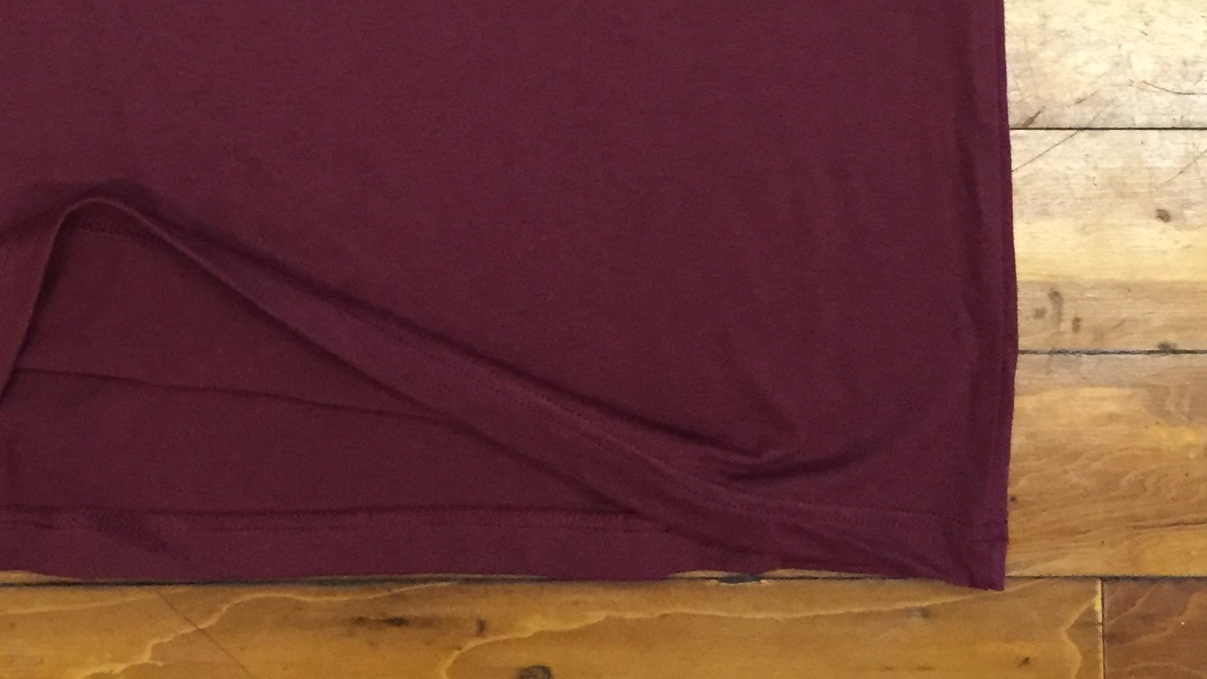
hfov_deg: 30.3
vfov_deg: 16.0
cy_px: -347
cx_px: 394
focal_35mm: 69
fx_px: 2208
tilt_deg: -89.1
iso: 250
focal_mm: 4.15
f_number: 2.2
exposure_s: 1/24
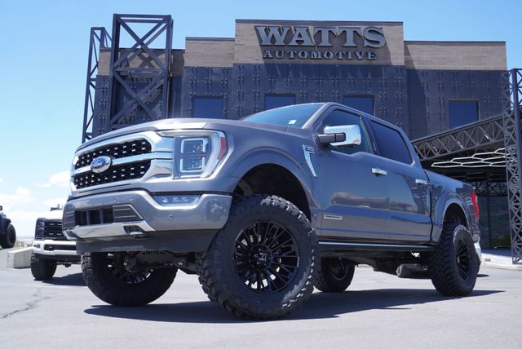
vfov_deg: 36.9
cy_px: 174
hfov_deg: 53.1
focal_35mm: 36
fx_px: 522
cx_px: 261
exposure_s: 1/160
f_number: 6.3
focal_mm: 24
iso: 100
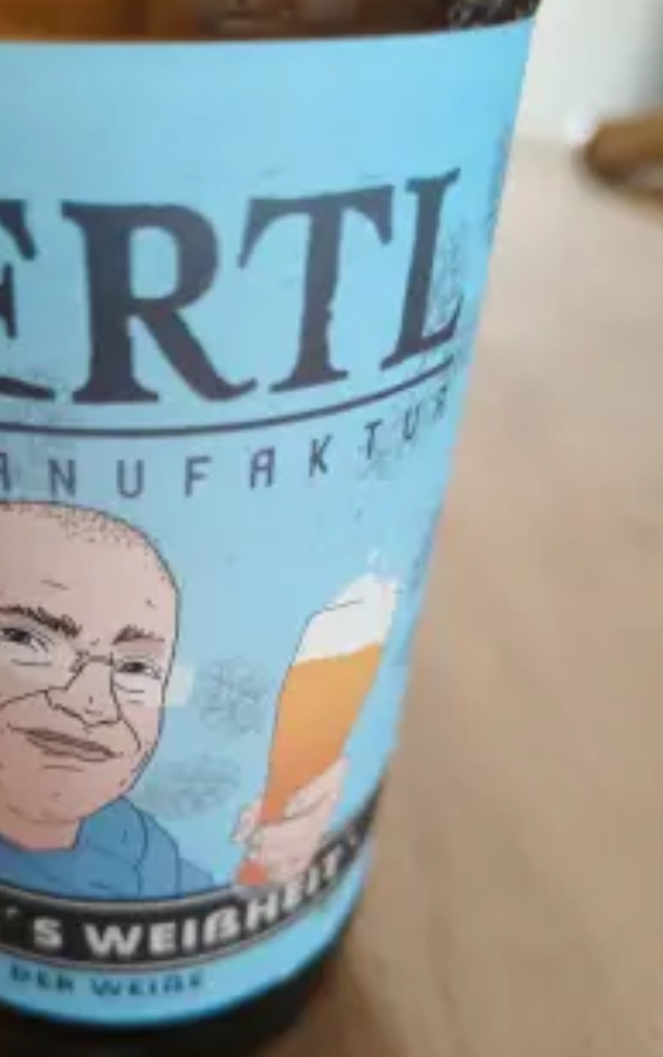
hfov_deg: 37.3
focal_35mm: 33
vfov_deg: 57.8
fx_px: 952
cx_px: 151
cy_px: 611
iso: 320
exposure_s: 1/50
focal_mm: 5.59
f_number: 2.8
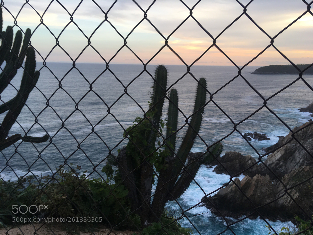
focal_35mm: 29
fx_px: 262
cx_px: 156
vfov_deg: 48.2
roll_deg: -1.9
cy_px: 118
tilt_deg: -11.1
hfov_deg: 61.7
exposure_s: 1/60
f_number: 2.2
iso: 32
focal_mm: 4.15
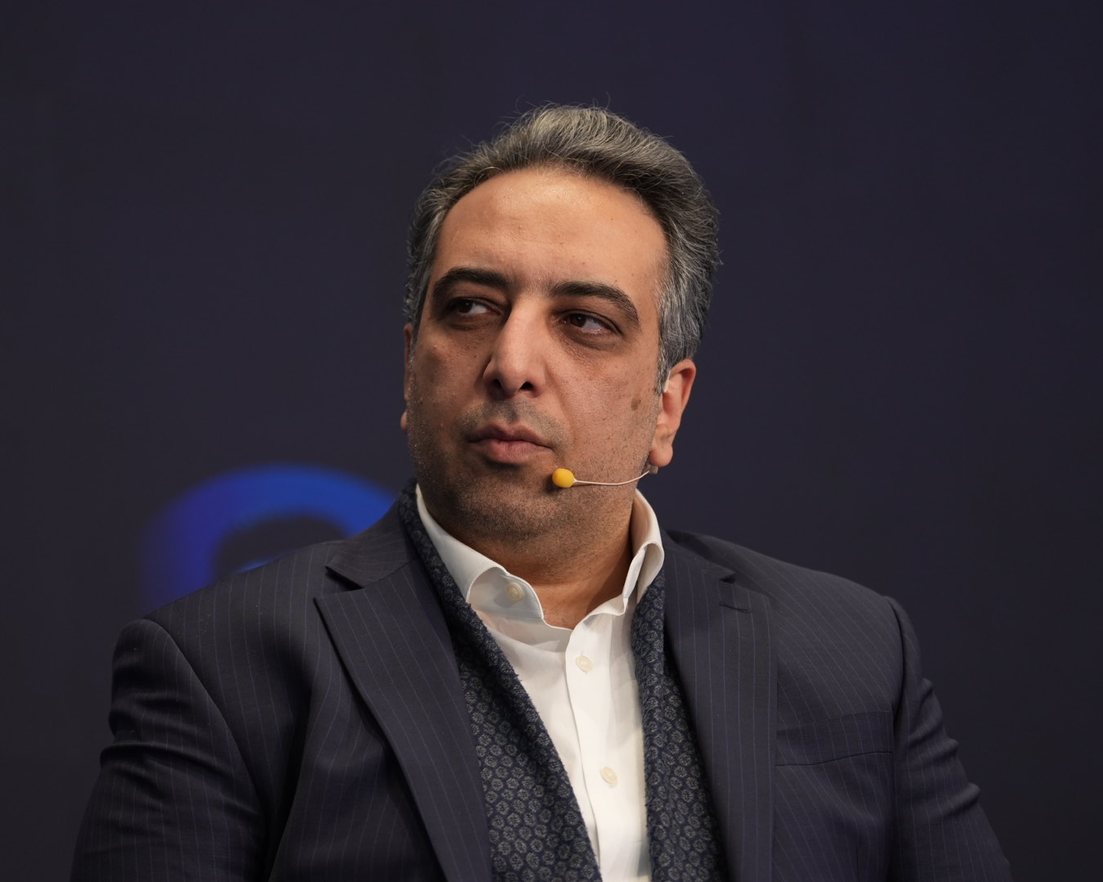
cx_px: 504
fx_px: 11035
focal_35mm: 338
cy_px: 441
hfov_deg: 5.7
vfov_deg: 4.6
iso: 500
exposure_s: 1/200
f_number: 2.8
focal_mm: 200
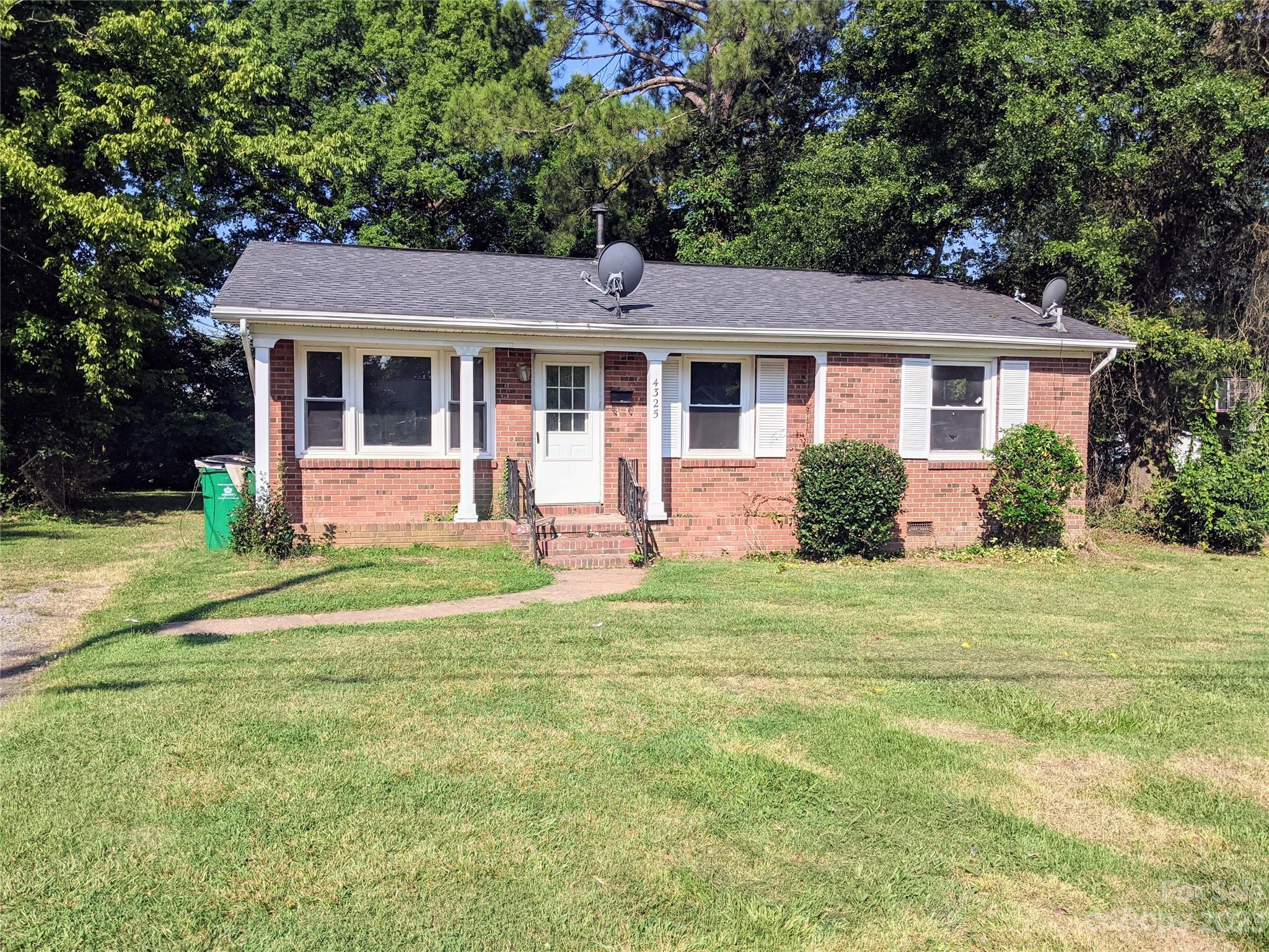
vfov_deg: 51.4
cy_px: 476
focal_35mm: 27
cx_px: 634
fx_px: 990
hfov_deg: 65.3
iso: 47
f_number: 1.8
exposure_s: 1/4673
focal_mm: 4.44
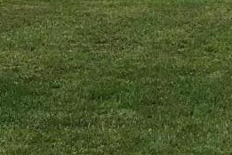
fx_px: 1437
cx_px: 212
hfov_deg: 9.2
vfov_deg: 6.1
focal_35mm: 223
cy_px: -106
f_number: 1.8
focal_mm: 3.99
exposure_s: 1/122
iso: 20
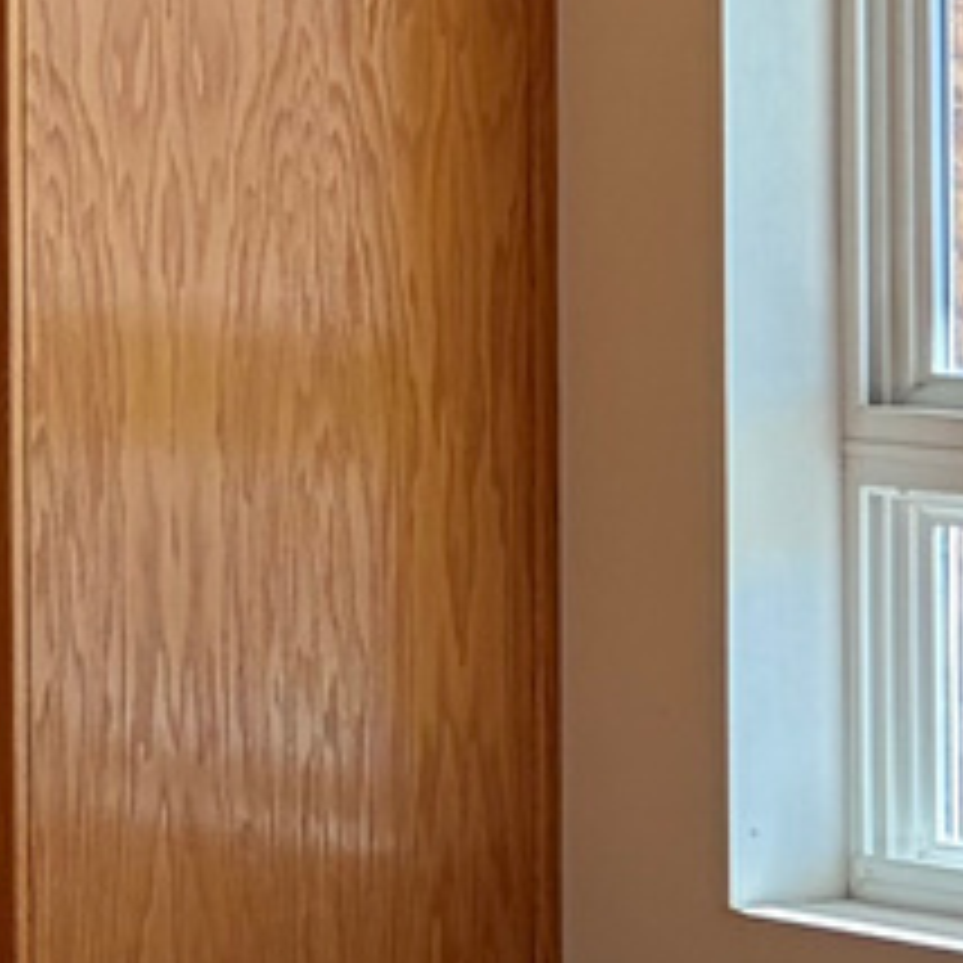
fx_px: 6924
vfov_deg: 7.9
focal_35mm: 220
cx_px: -2187
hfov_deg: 6.9
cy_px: -162
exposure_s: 1/220
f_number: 1.6
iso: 100
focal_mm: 5.96
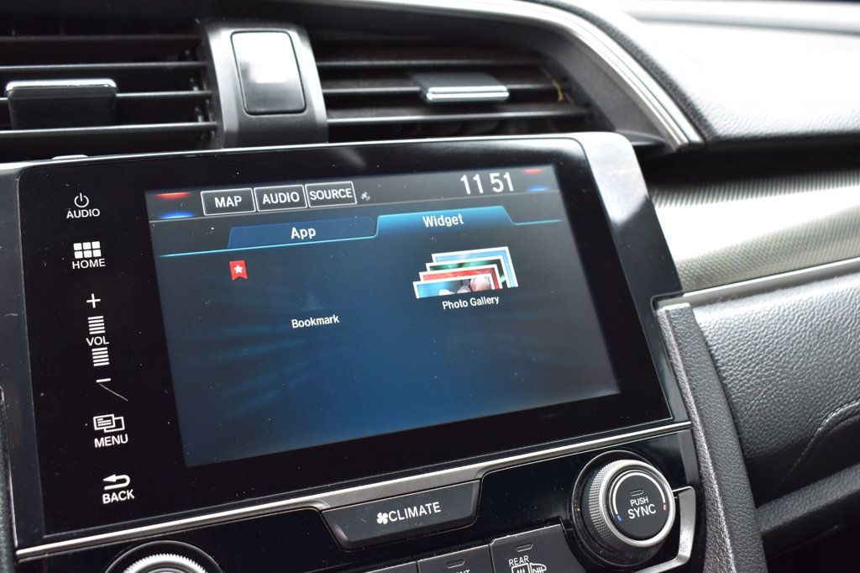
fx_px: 931
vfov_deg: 34.2
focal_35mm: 39
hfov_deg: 49.6
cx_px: 430
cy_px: 286
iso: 400
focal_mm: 26
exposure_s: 1/30
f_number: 7.1
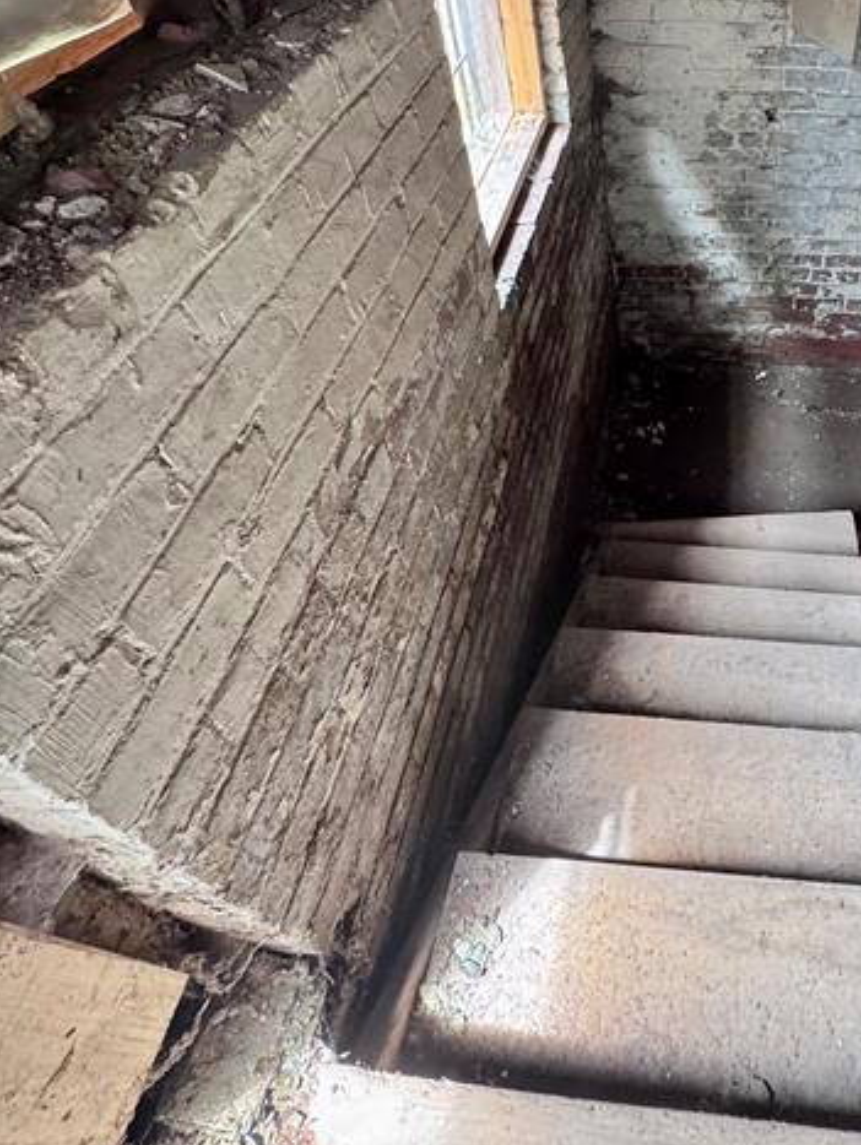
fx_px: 762
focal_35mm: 23
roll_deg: +1.8
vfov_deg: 70.3
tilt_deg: -42.1
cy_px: 329
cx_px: 687
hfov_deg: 54.9
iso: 320
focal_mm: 2.22
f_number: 2.2
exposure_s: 1/77
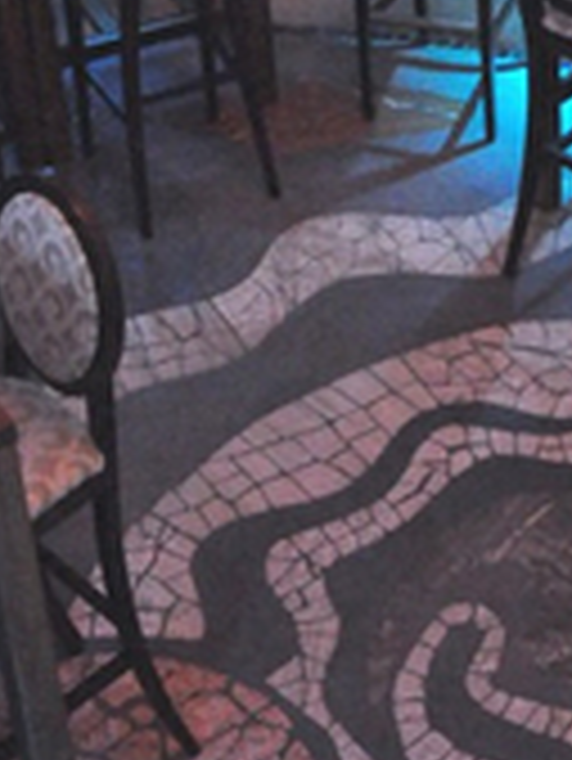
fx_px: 1782
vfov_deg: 22.3
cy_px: -151
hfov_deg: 17.7
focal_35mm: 81
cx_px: 590
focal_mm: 18
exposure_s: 1/50
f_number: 3.5
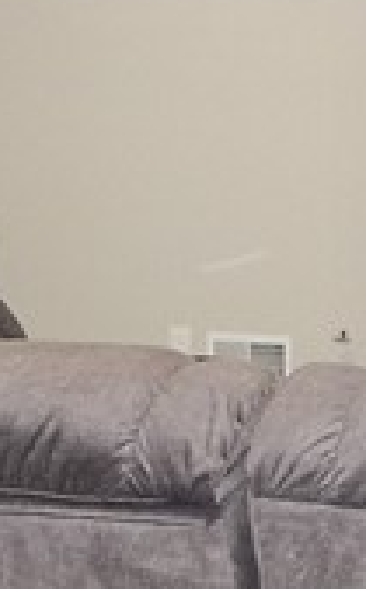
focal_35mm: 148
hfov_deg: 8.7
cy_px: 394
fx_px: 2372
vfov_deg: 14.1
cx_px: 429
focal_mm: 4
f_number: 3
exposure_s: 1/30
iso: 280
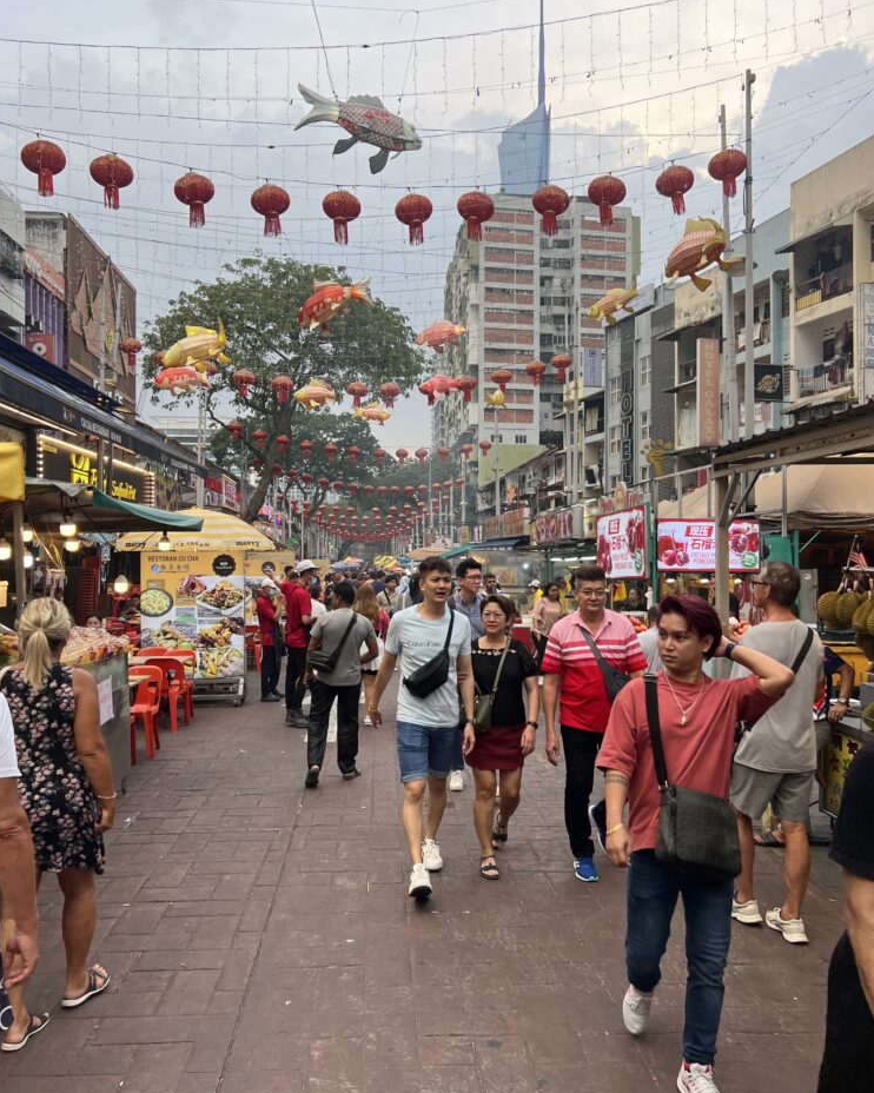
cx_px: 423
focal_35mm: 28
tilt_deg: +1.0
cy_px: 543
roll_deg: +1.3
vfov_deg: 62.2
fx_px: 906
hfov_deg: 51.5
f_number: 1.5
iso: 50
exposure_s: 1/666
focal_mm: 5.7
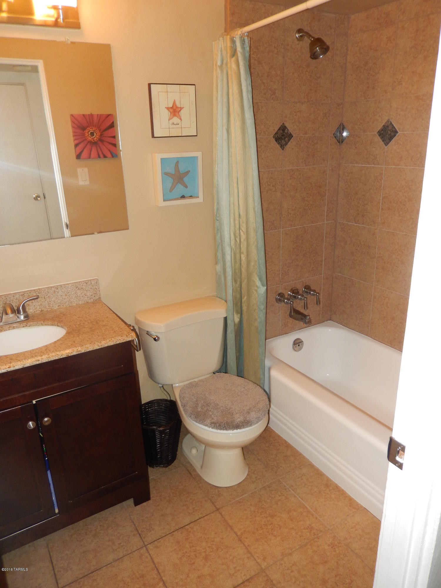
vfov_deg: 69.4
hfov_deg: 54.9
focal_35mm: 25
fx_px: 425
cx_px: 220
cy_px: 294
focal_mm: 4.5
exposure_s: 1/30
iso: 200
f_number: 3.4
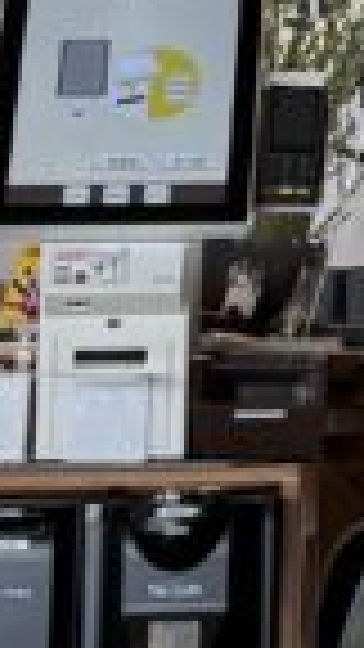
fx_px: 3466
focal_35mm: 202
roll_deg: +0.8
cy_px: -243
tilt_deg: +10.2
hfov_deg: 5.8
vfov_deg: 10.4
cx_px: 903
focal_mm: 5.96
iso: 50
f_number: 1.6
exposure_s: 1/120
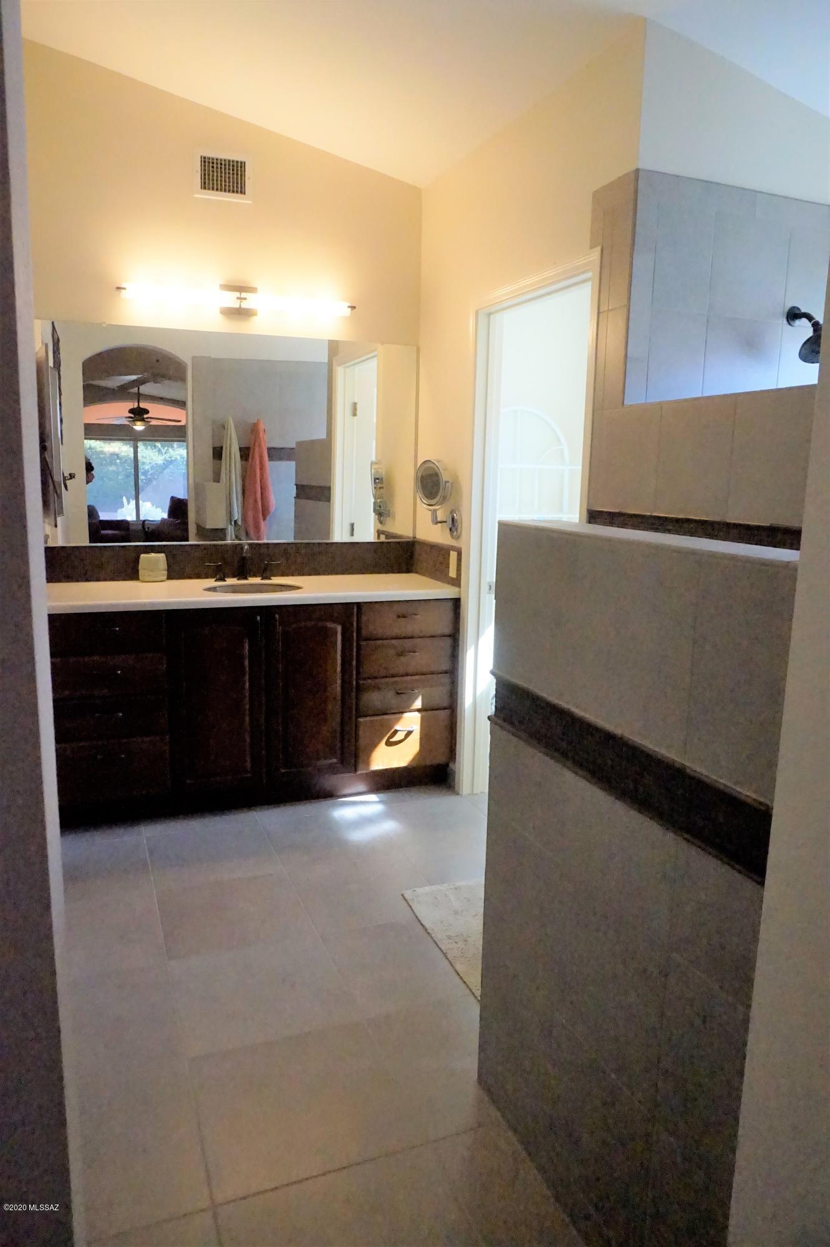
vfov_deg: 73.8
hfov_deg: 53.1
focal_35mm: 24
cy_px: 624
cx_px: 415
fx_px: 831
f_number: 8
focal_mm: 16
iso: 8000
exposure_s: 1/400
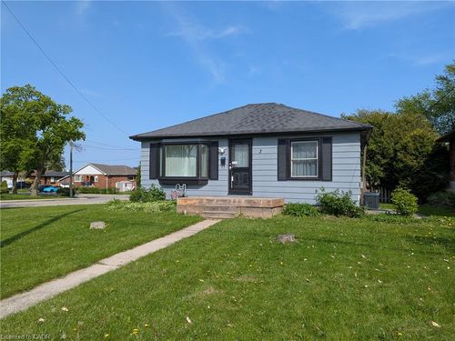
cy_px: 170
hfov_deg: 71.6
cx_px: 228
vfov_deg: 56.8
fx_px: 315
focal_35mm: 24
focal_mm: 6.81
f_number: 1.85
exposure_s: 1/1471
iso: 42
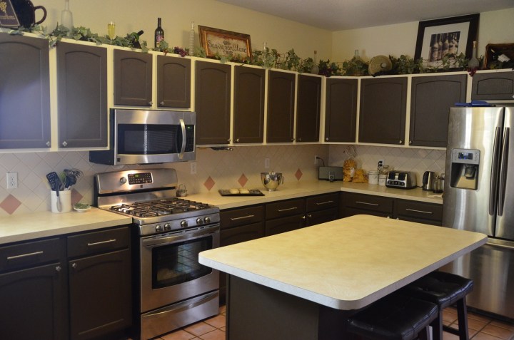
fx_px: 470
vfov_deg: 39.8
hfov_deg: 57.3
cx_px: 257
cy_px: 170
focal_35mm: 33
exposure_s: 1/40
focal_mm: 22
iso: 2200
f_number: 3.8
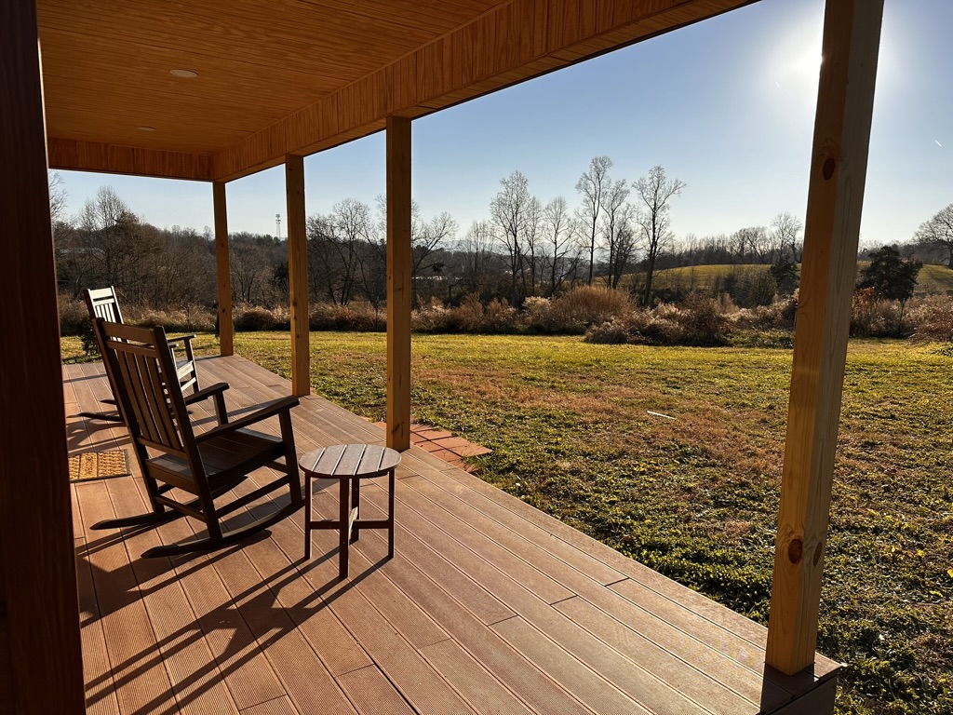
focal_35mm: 24
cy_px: 358
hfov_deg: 71.6
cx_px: 476
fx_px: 661
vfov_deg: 56.8
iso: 80
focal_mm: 6.86
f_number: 1.78
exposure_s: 1/5000
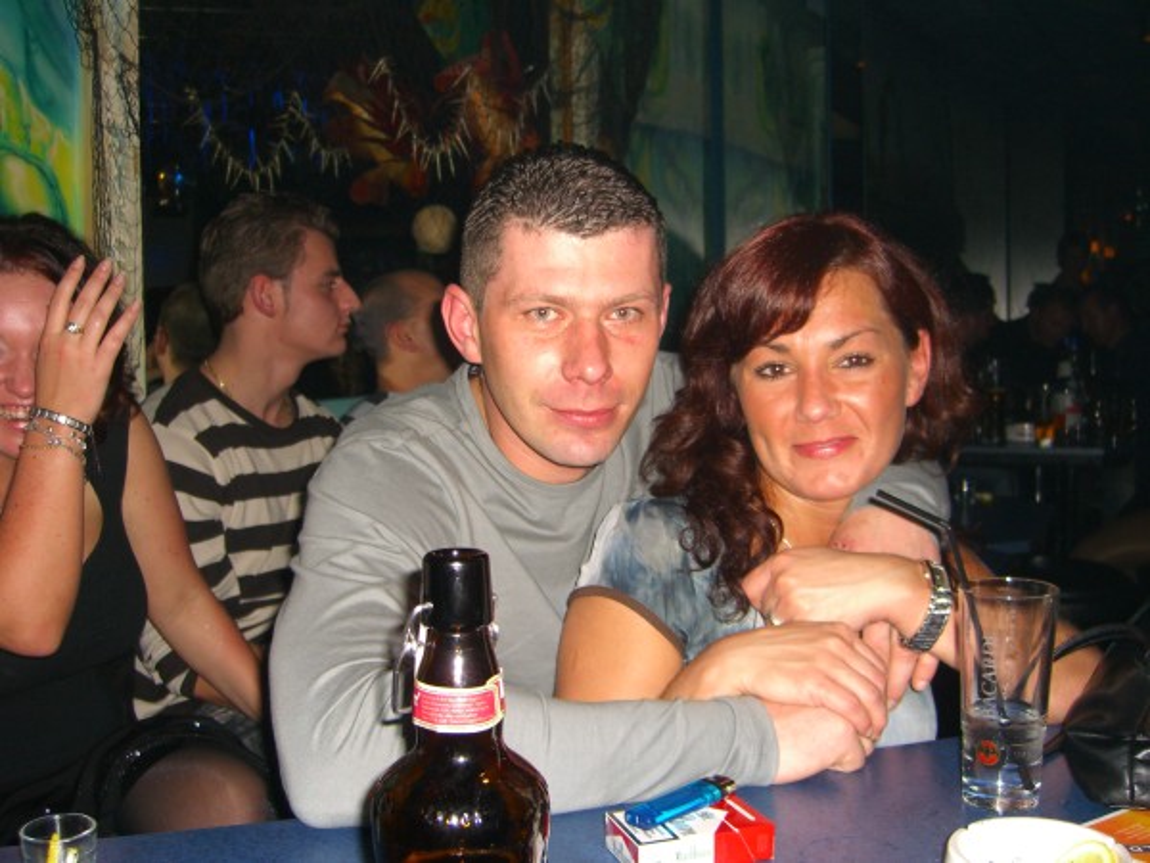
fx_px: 1262
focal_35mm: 38
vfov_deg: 37.7
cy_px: 432
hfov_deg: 49.0
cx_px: 575
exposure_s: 1/60
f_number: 2.8
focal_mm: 7.9
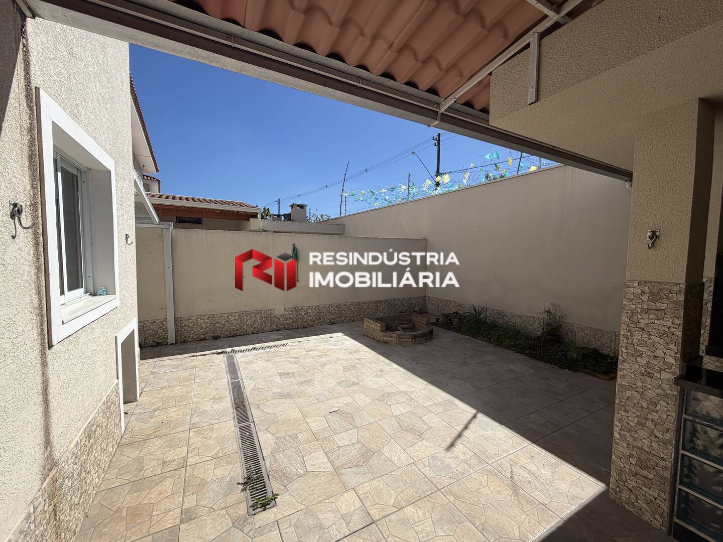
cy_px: 271
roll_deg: -0.7
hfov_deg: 102.1
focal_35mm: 14
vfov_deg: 85.7
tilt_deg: -2.7
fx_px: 292
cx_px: 362
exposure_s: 1/1087
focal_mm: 2.22
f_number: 2.2
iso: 20
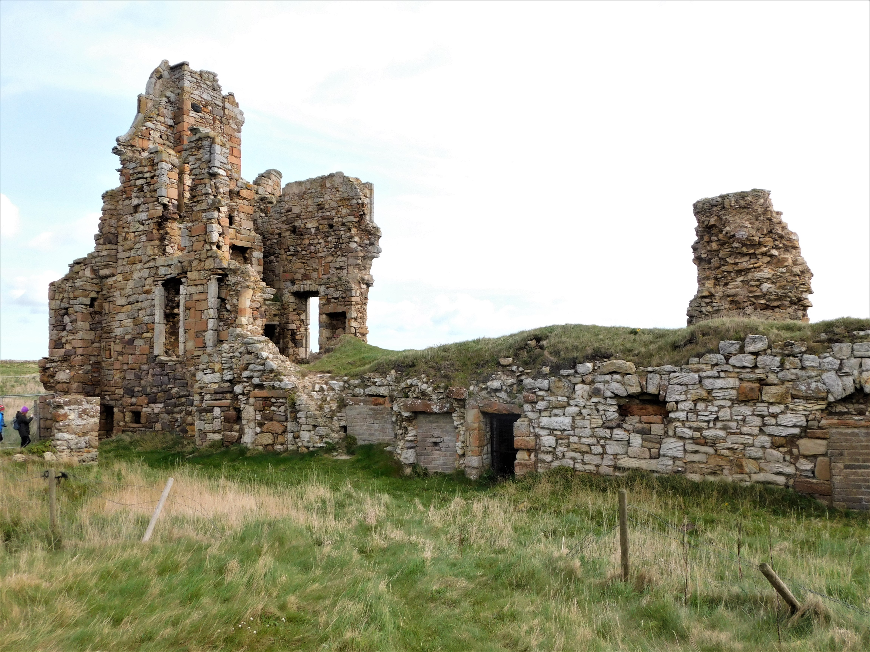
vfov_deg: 46.8
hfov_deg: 60.0
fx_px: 754
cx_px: 435
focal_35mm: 30
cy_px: 326
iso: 125
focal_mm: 5.3
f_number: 3.2
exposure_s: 1/640
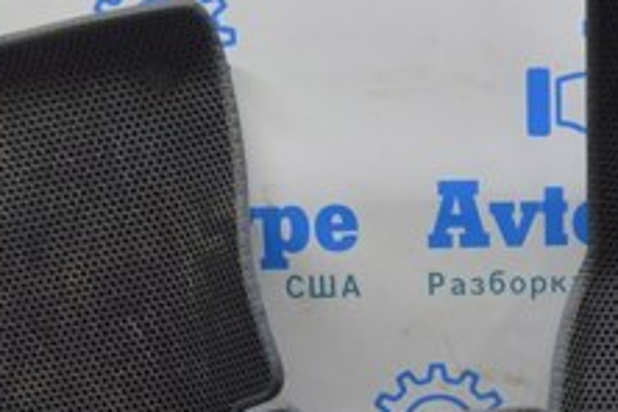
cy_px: 374
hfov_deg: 21.3
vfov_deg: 14.3
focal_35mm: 95
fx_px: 1631
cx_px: 454
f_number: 5.6
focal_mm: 22
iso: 400
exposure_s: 1/20
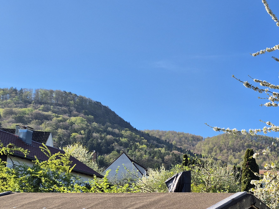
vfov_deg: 27.1
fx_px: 419
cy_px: 188
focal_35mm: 52
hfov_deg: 32.1
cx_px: 314
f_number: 1.8
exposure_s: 1/928
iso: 25
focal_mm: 5.4
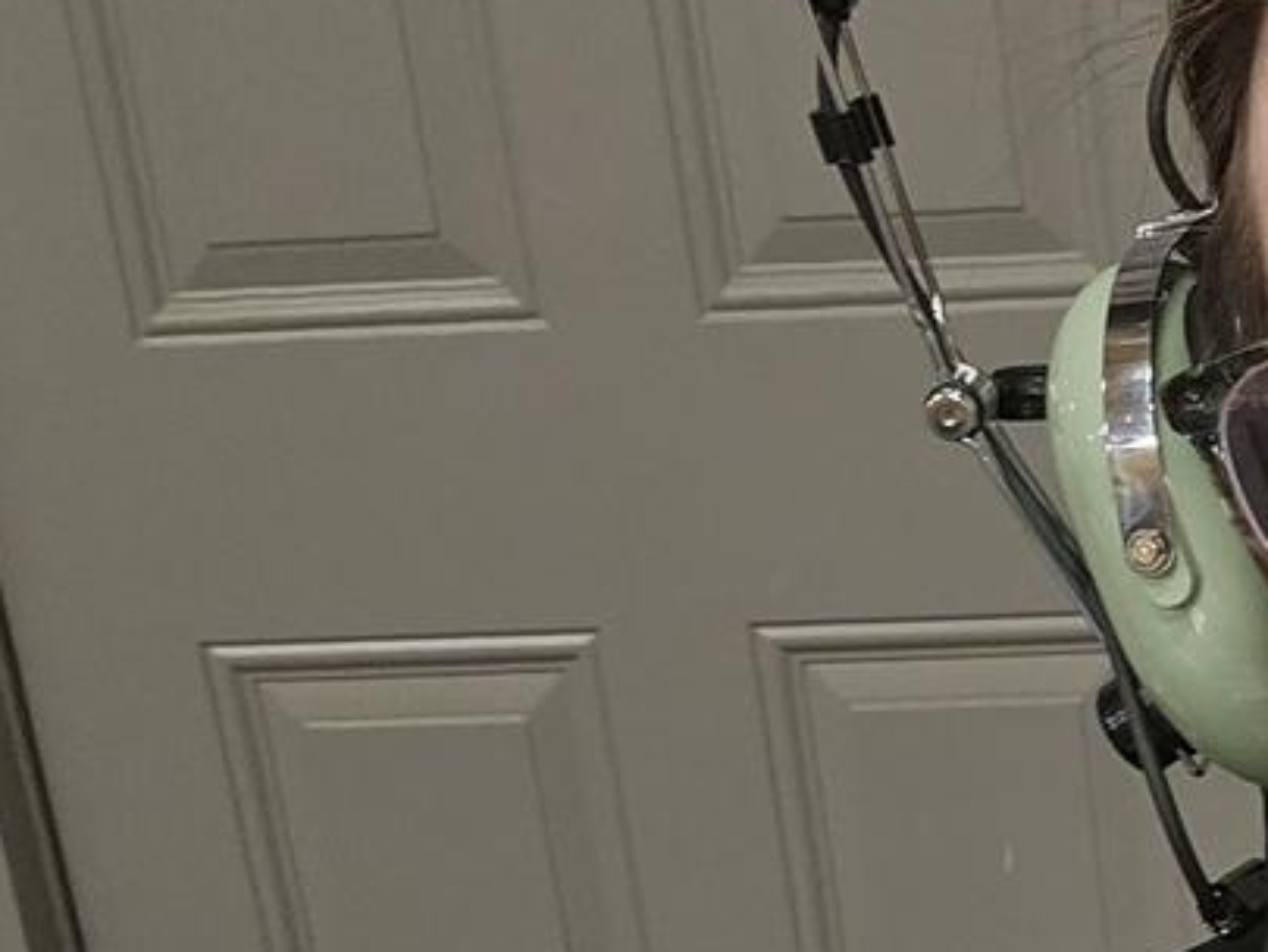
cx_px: 1446
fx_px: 2711
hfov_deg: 24.3
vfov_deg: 19.9
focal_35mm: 74
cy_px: 617
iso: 400
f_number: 2.2
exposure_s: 1/40.1
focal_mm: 3.3
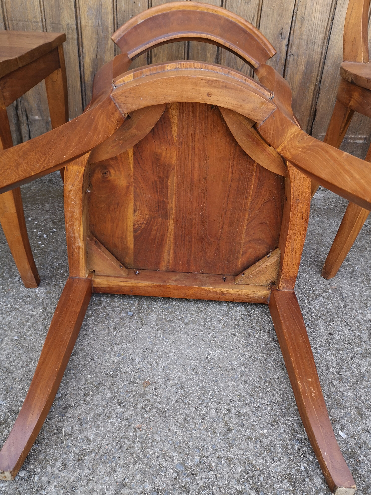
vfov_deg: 65.3
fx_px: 386
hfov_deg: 51.4
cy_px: 248
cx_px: 186
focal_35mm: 27
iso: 50
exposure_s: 1/121
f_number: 1.8
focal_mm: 3.95
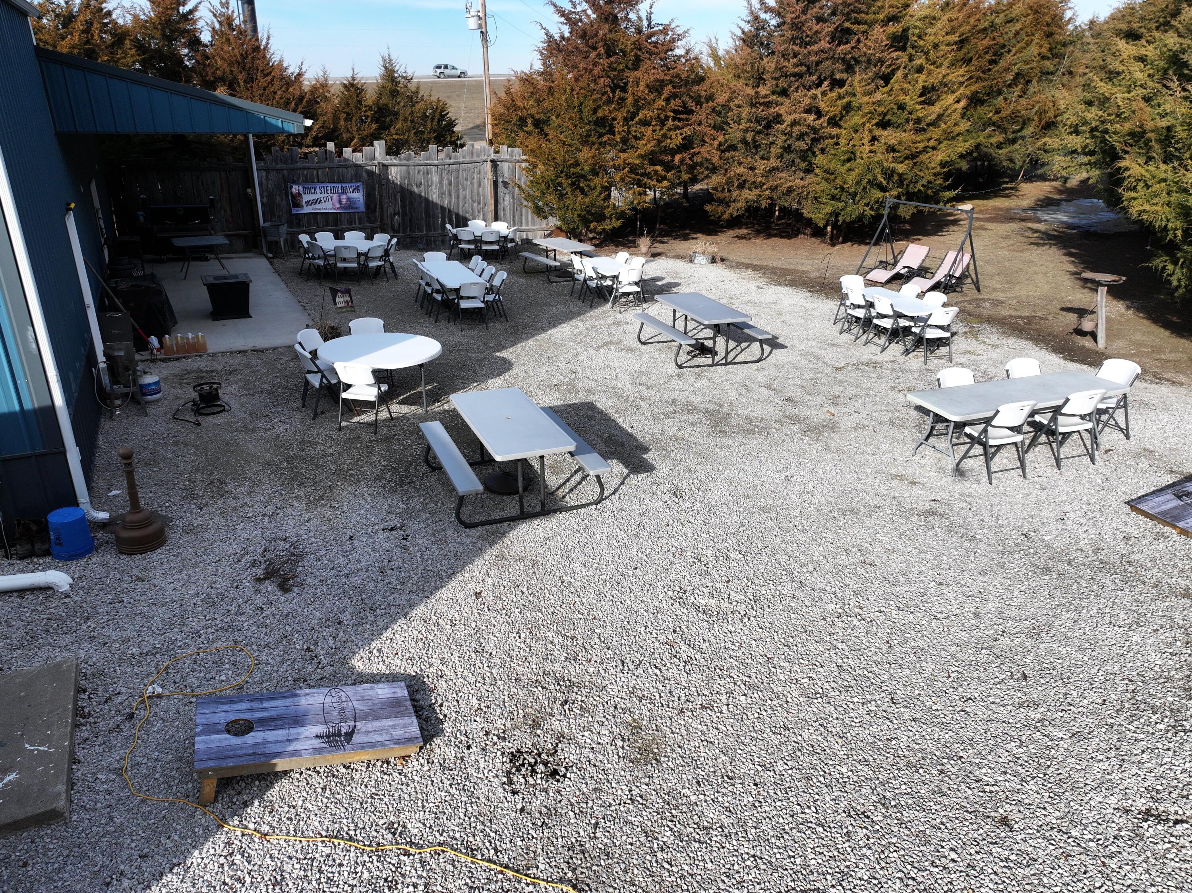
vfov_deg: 56.8
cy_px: 446
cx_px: 596
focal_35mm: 24
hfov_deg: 71.6
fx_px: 826
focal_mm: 12.29
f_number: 2.8
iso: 100
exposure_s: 1/1600
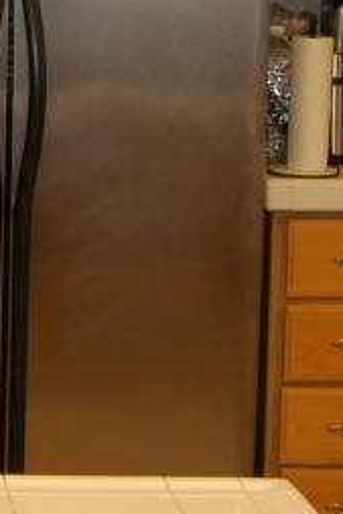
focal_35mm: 123
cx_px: -279
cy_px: 63
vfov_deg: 16.4
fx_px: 1755
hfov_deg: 10.5
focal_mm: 18
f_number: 3.5
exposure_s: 1/60
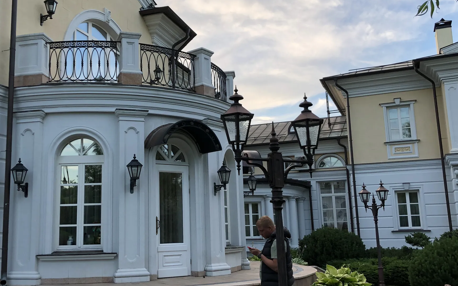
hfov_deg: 47.9
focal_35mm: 41
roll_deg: +1.7
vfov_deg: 31.3
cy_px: 139
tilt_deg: +11.0
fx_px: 512
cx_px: 183
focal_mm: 4
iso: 20
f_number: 1.8
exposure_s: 1/135
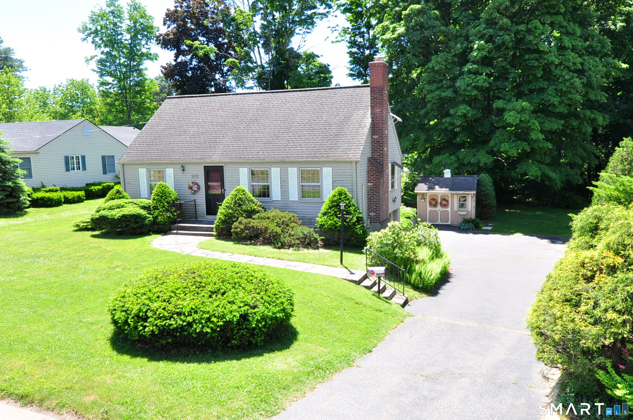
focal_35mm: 21
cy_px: 210
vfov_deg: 59.4
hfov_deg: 81.3
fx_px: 369
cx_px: 316
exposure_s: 1/320
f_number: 8
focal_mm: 14
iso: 640
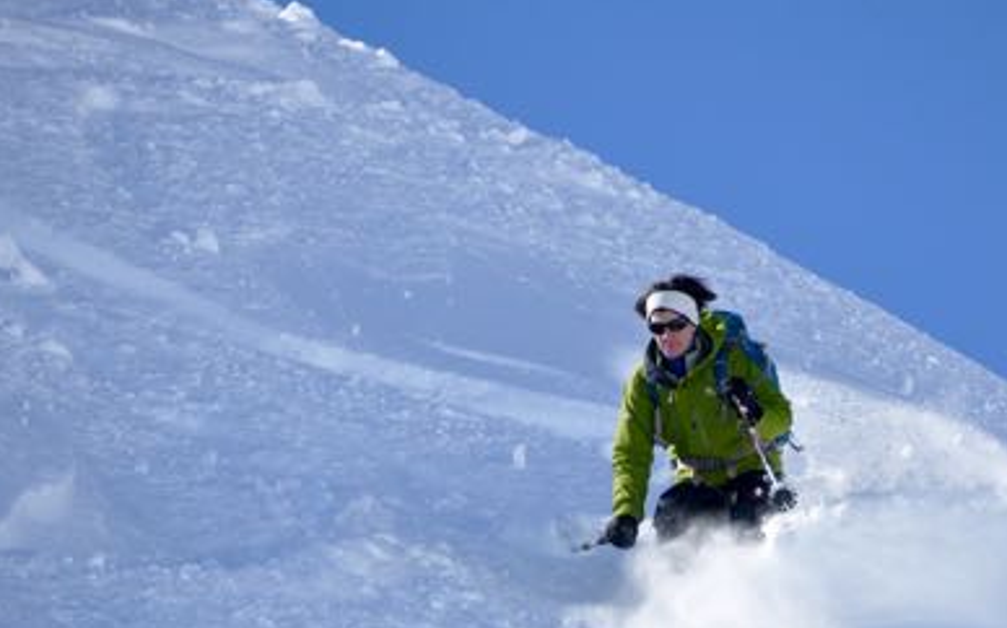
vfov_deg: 2.2
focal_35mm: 605
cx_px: 737
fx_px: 16594
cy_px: 487
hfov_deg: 3.5
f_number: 7.1
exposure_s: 1/1600
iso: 400
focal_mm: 240
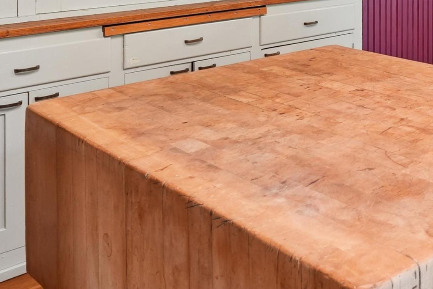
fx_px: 590
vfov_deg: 24.9
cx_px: 613
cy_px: -57
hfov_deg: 29.1
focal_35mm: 49
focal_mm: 17
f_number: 9
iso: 400
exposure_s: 1/6
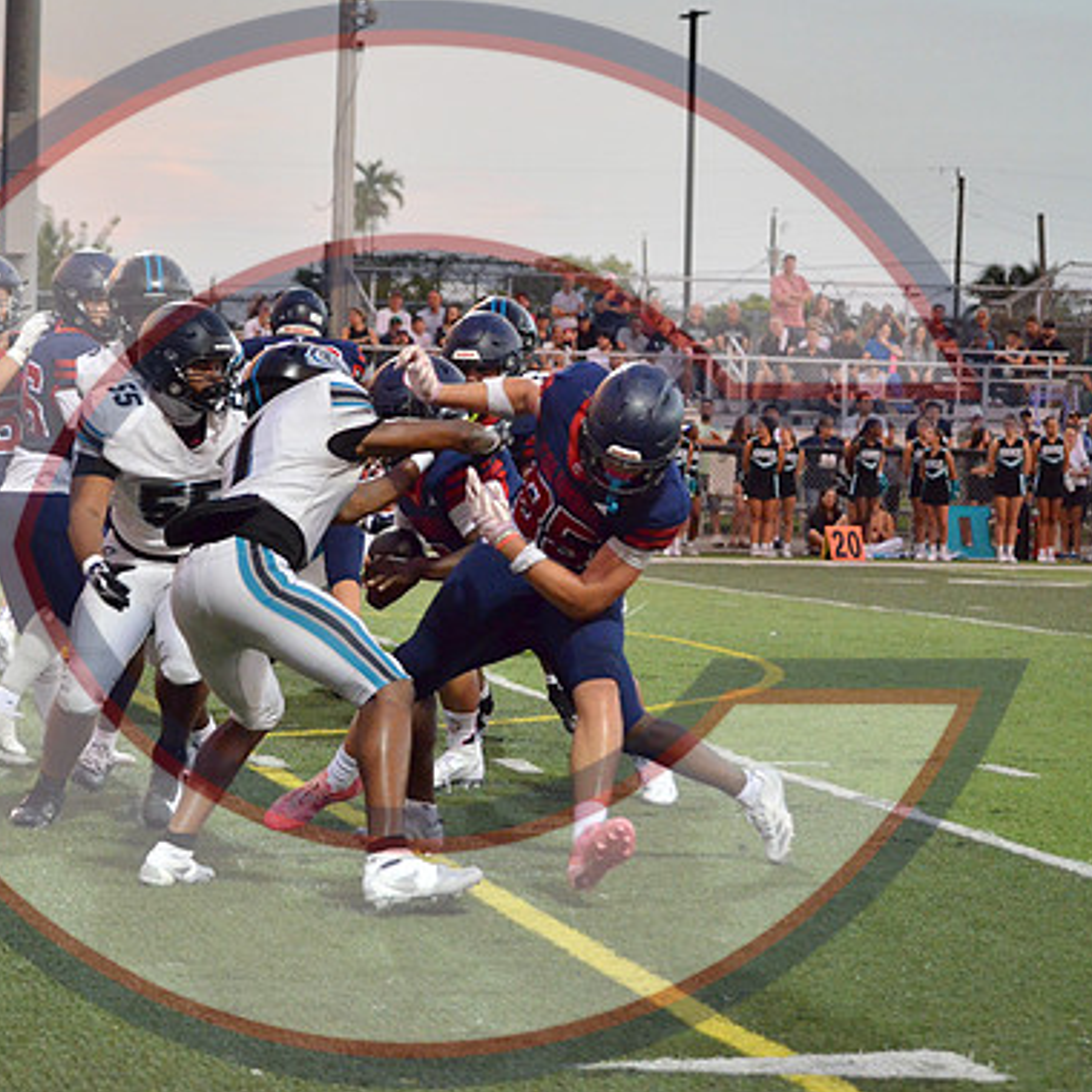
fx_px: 4854
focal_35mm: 136
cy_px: 543
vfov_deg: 12.8
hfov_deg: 12.8
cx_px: 402
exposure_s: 1/500
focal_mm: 70
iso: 3200
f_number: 4.5
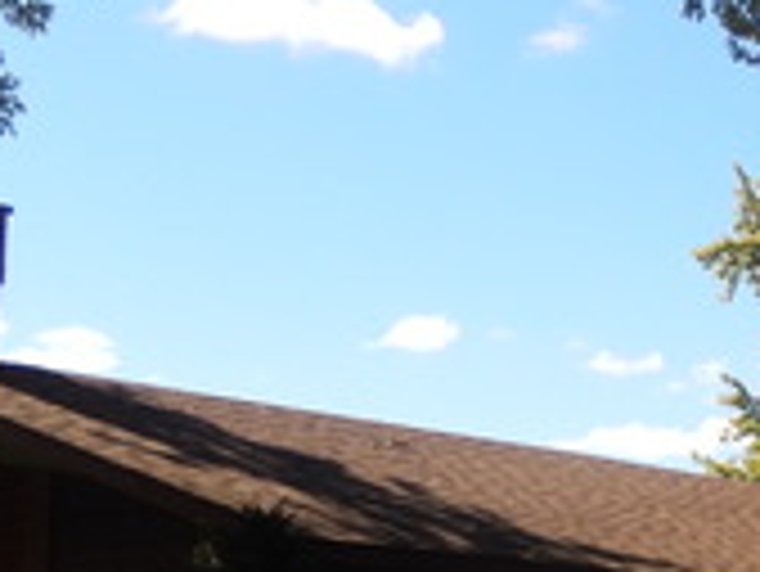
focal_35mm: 106
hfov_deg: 17.0
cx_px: 1093
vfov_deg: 13.7
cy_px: 635
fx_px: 2329
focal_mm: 5.1
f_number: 3.6
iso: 125
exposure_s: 1/800
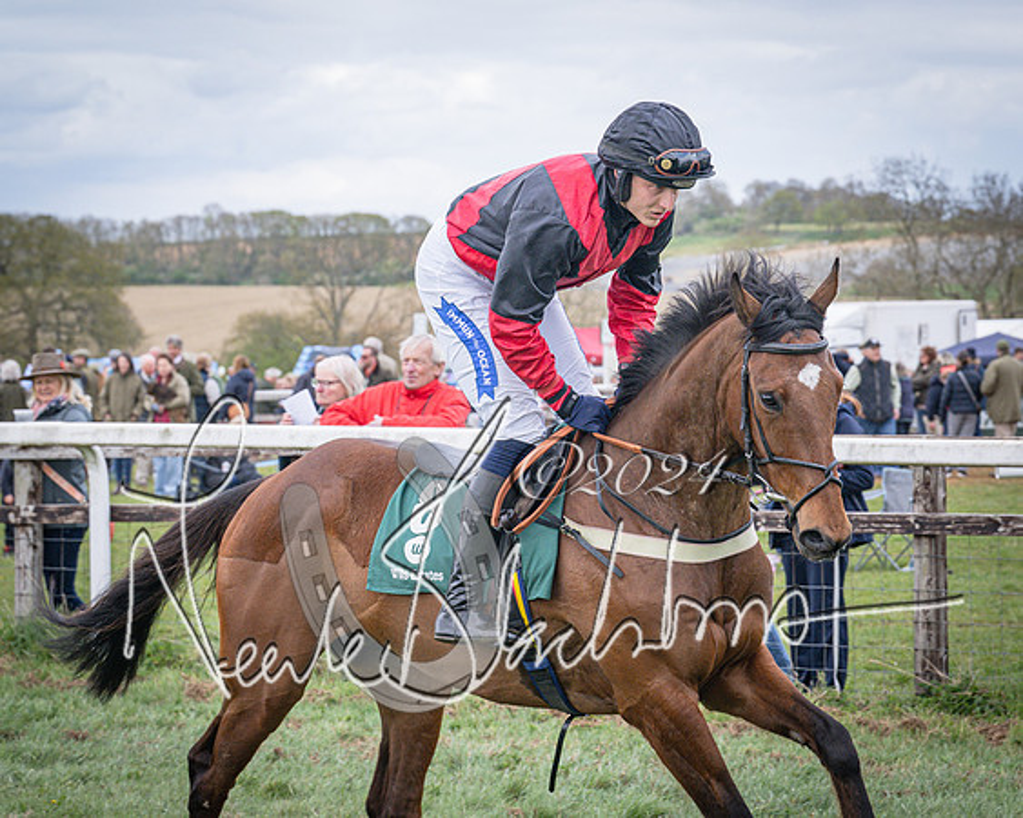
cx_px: 692
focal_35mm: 133
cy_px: 357
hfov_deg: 14.4
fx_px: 4037
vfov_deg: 11.6
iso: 400
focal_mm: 70
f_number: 5
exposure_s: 1/1000
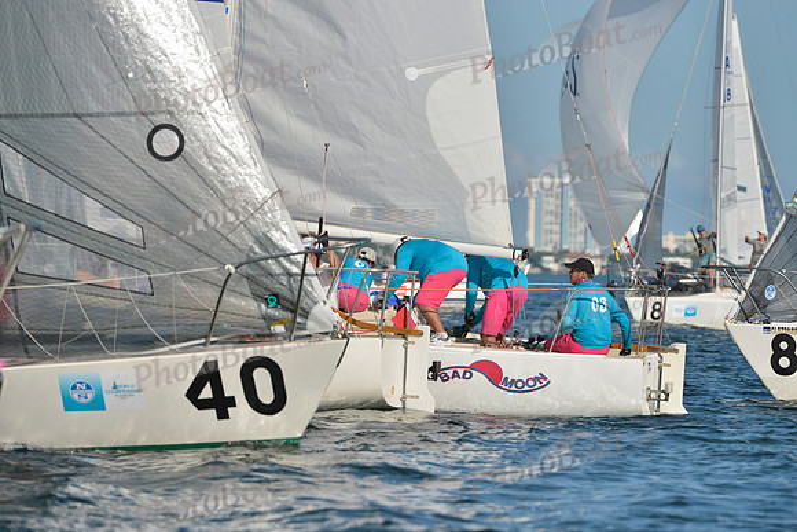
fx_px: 7971
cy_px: 266
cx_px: 398
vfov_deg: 3.8
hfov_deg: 5.7
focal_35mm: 360
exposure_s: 1/1000
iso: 200
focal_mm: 360
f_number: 8
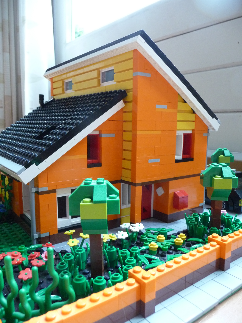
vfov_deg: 63.4
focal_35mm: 28
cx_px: 121
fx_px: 261
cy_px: 162
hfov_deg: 49.7
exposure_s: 1/8
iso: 400
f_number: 3.3
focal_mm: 4.7
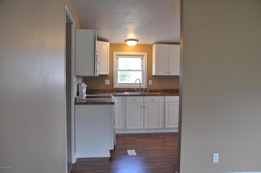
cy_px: 86
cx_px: 130
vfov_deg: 38.3
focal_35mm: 34
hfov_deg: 55.2
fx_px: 250
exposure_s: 1/80
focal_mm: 23
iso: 400
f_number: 4.5
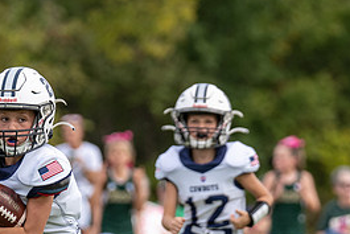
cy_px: 265
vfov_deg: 1.8
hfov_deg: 2.8
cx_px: 51
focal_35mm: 746
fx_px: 7256
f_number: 3.5
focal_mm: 200
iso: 200
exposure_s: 1/1250
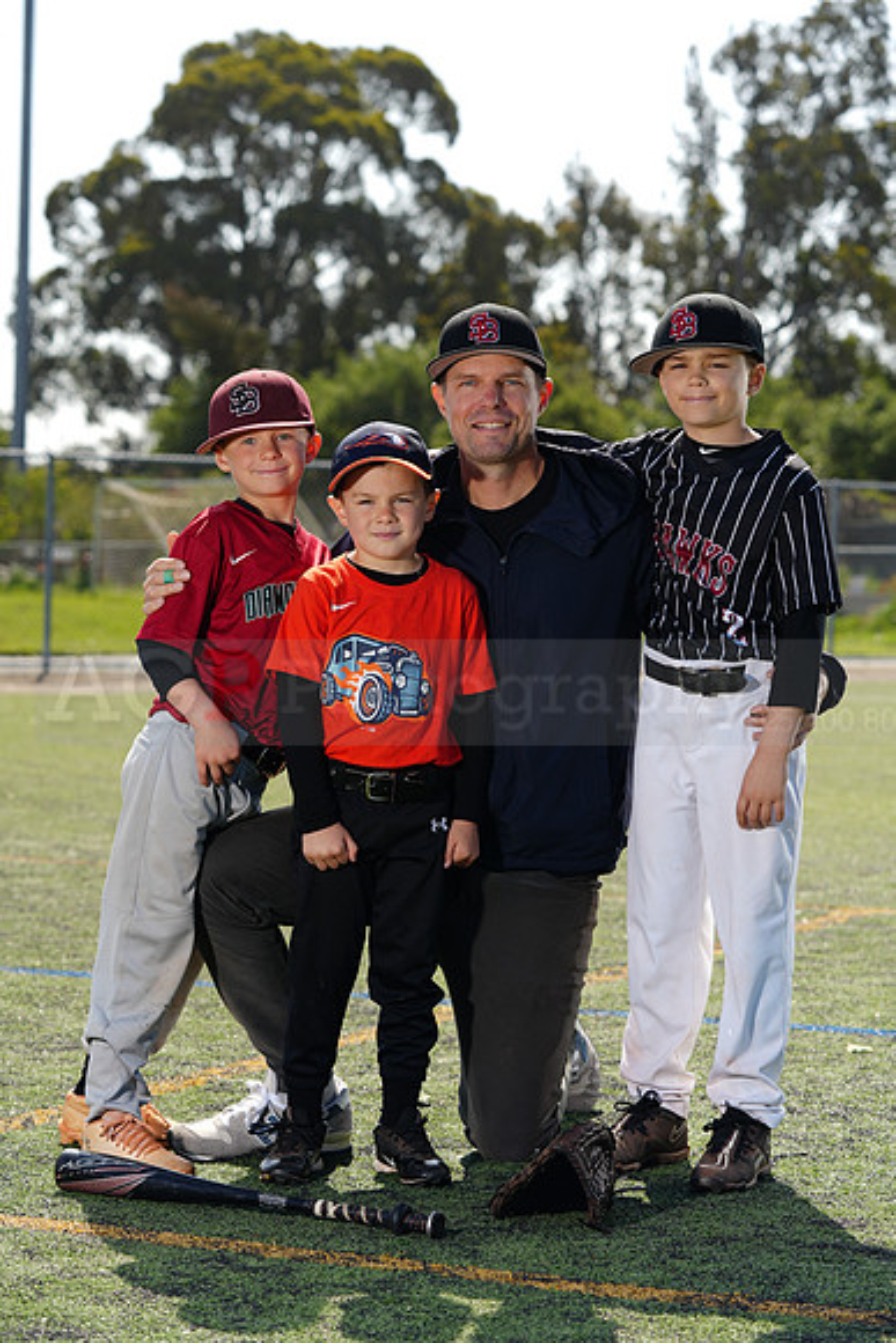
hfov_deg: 15.9
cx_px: 448
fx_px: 3209
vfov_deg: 23.6
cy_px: 672
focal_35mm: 86
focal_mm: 86
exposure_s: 1/250
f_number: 5
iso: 50
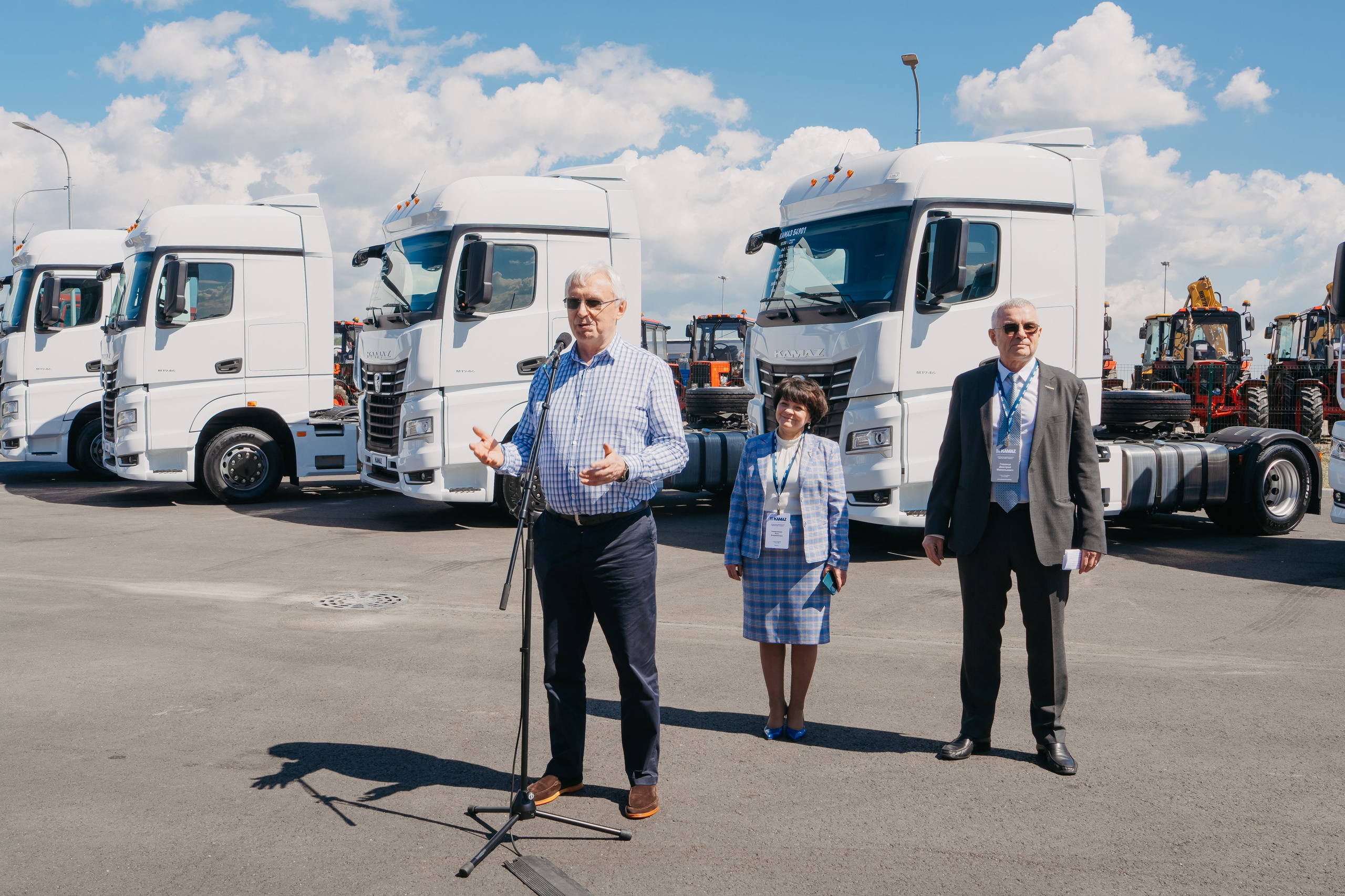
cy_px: 448
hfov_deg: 60.3
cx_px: 672
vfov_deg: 42.3
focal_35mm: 31
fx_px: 1158
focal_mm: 31
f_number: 14
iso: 160
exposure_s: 1/125
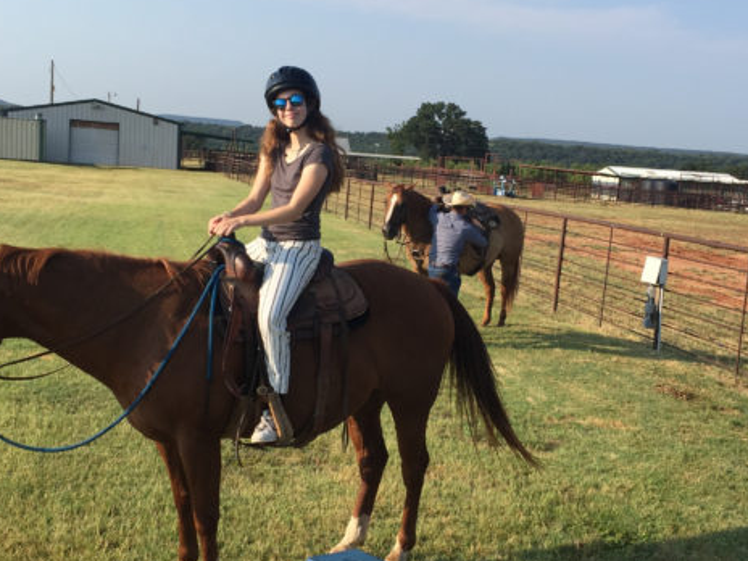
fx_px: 1080
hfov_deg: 38.2
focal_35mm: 50
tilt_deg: -7.0
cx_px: 377
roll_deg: -5.6
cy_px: 305
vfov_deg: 29.1
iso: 32
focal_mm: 4.15
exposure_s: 1/1582
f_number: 2.2
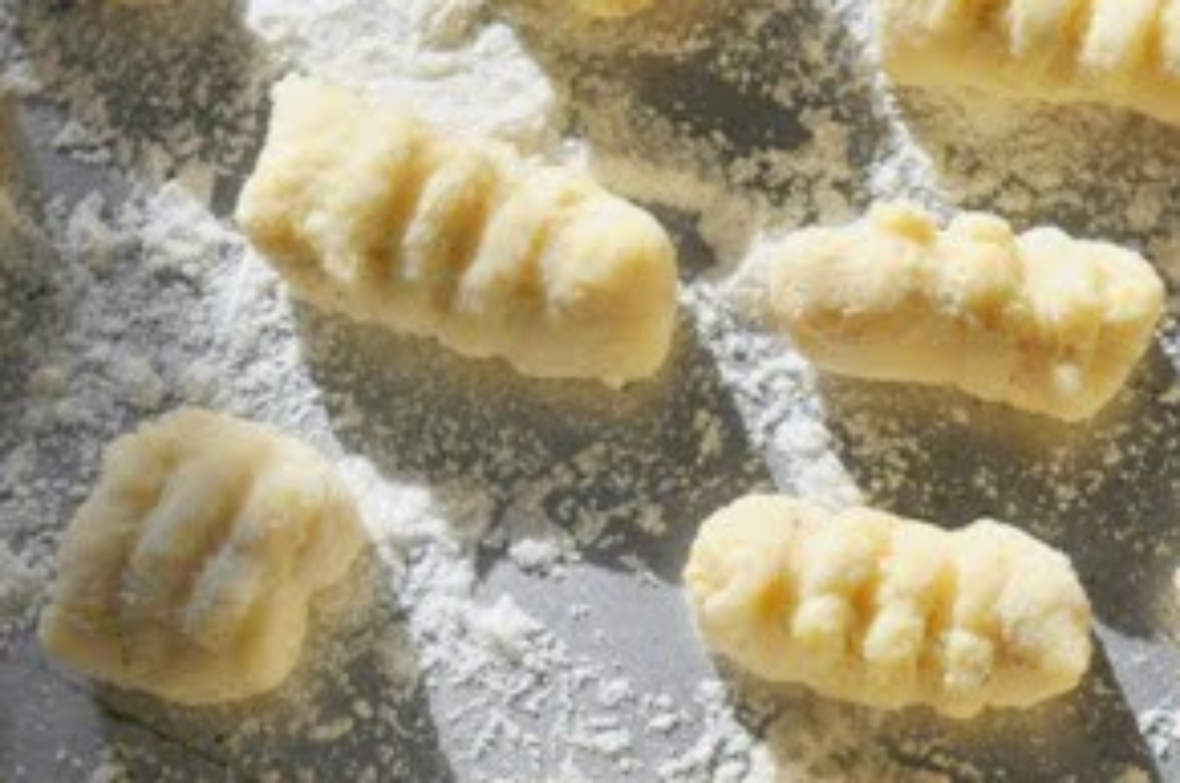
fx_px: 4319
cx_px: 641
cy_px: 688
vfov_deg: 10.3
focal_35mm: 132
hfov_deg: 15.6
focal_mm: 40
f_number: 7.1
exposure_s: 1/250
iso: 200
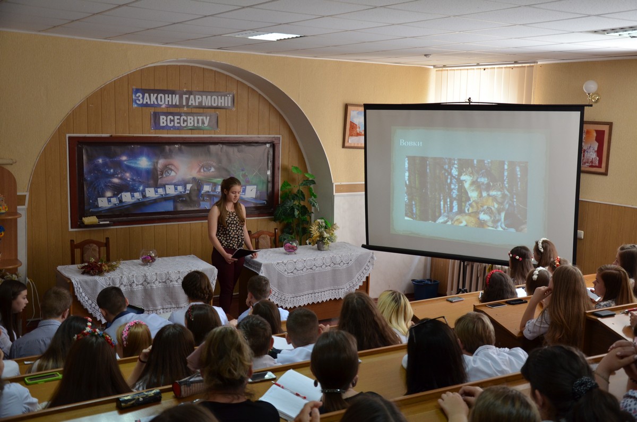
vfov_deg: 31.8
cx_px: 318
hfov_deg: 46.5
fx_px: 742
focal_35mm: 42
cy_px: 211
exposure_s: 1/60
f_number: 4
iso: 640
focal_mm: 28
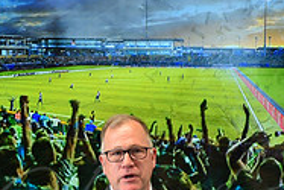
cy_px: 229
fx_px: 1713
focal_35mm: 217
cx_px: 71
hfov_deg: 9.5
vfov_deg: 6.3
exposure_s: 1/60
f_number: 2.8
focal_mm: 70
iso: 400
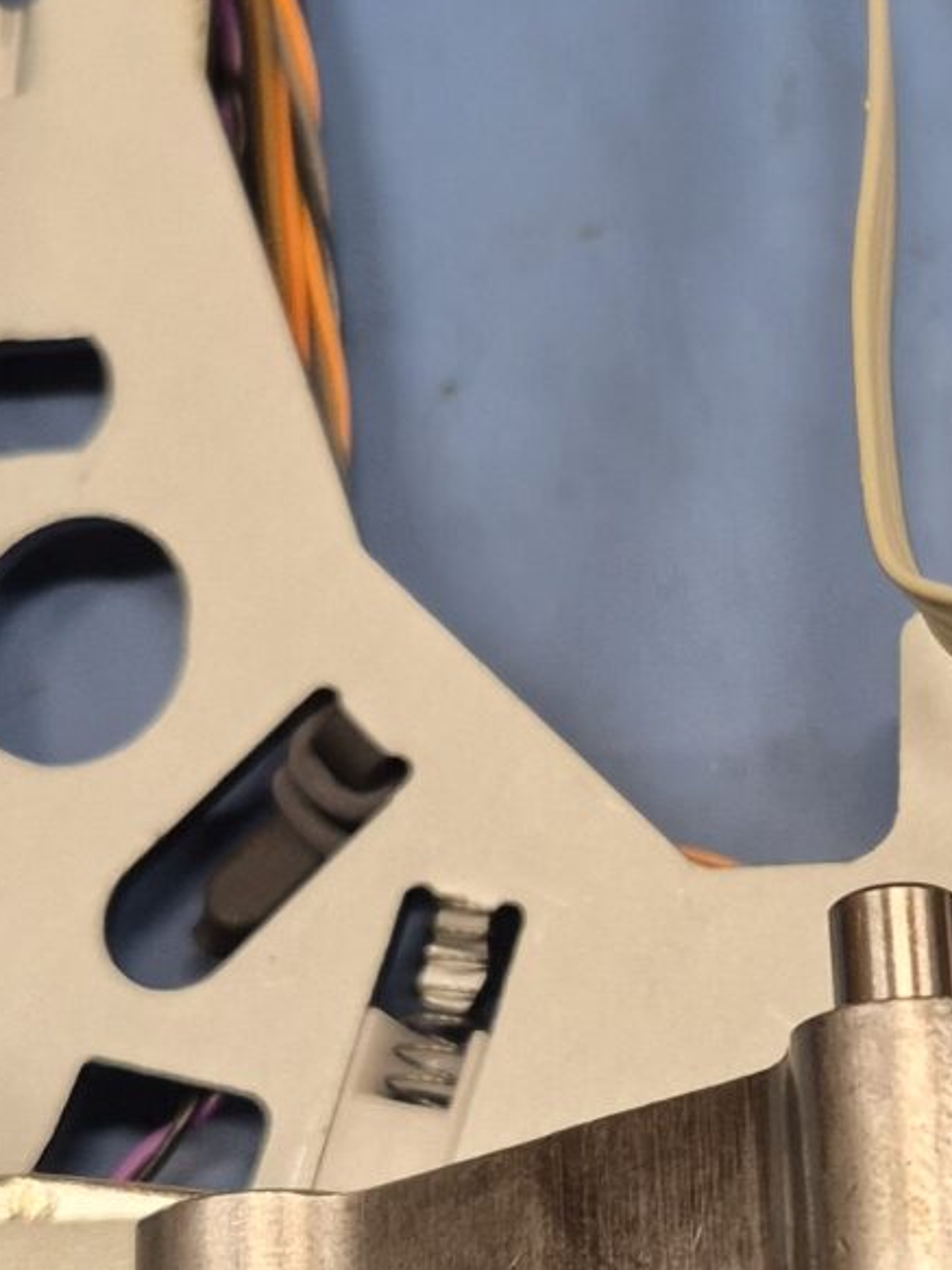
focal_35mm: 101
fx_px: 3705
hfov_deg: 14.4
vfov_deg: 19.5
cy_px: 645
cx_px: 998
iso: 200
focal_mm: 5.4
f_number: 1.8
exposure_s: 1/120
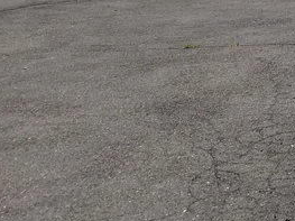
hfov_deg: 17.2
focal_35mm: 99
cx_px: 483
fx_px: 843
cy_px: -145
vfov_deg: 13.7
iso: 50
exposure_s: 1/3256
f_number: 1.7
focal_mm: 4.2
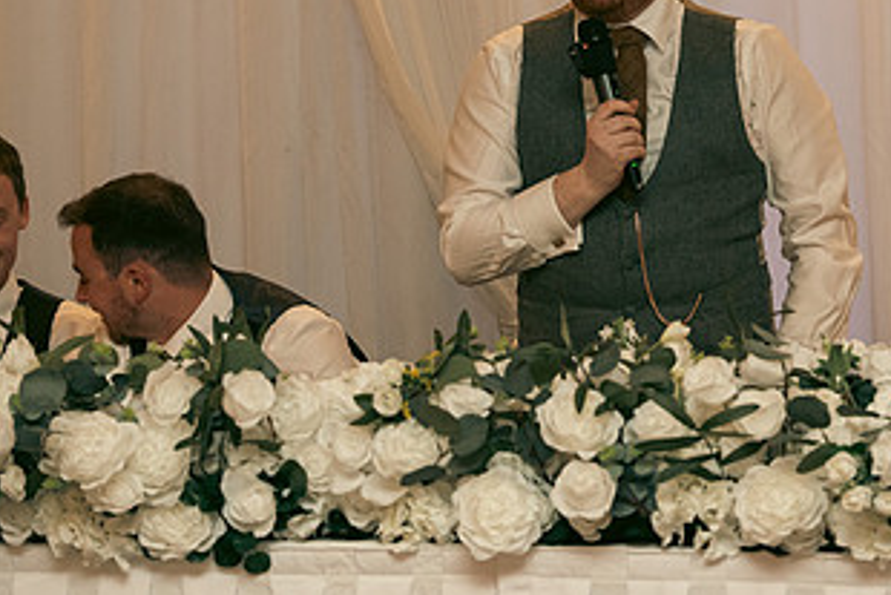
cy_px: 111
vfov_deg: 10.4
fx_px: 3244
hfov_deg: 15.4
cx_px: 828
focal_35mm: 131
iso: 2500
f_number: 3.5
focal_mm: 70
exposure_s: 1/160
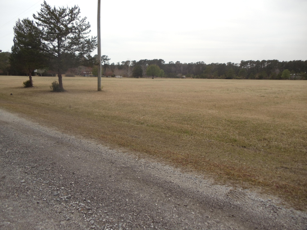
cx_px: 154
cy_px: 115
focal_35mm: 44
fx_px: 390
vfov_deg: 32.9
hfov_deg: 42.9
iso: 80
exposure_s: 1/200
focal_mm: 6
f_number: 7.1
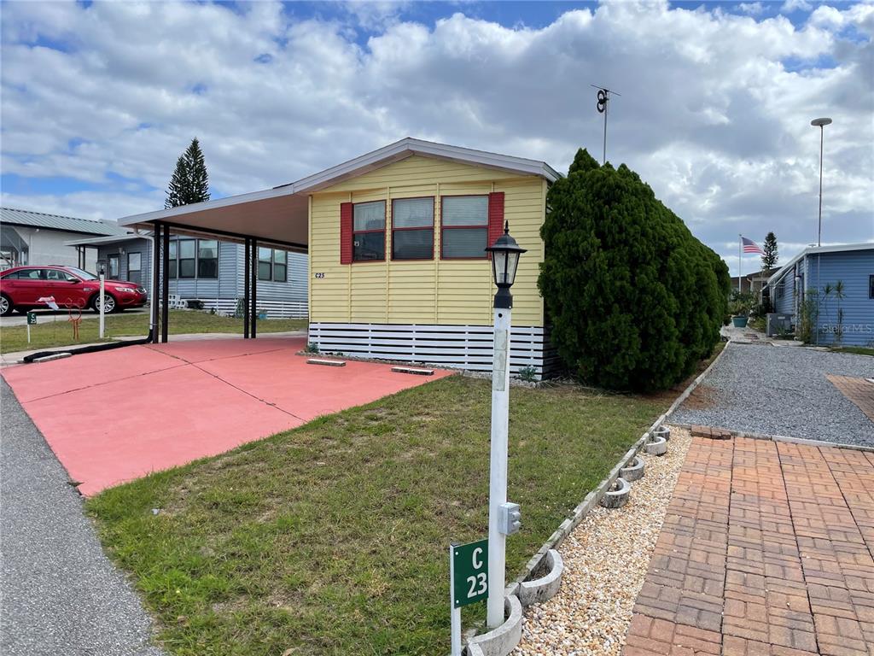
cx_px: 437
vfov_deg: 53.1
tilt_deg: +1.6
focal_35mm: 26
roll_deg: -0.7
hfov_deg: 67.3
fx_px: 656
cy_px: 328
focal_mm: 4.2
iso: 32
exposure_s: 1/3509
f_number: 1.6
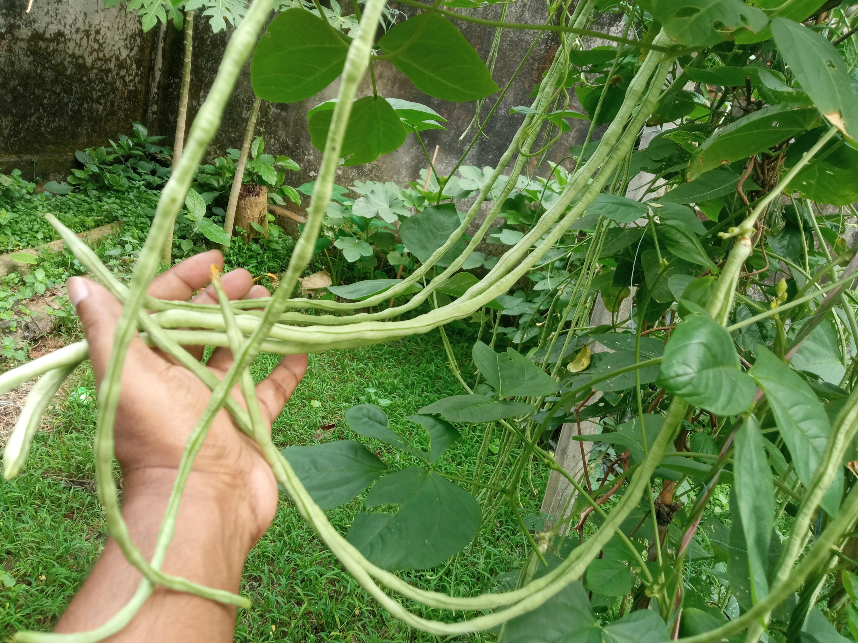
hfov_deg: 65.3
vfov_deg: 51.4
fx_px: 669
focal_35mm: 27
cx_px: 429
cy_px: 322
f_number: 2.2
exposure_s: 1/100
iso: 184
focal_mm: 3.79
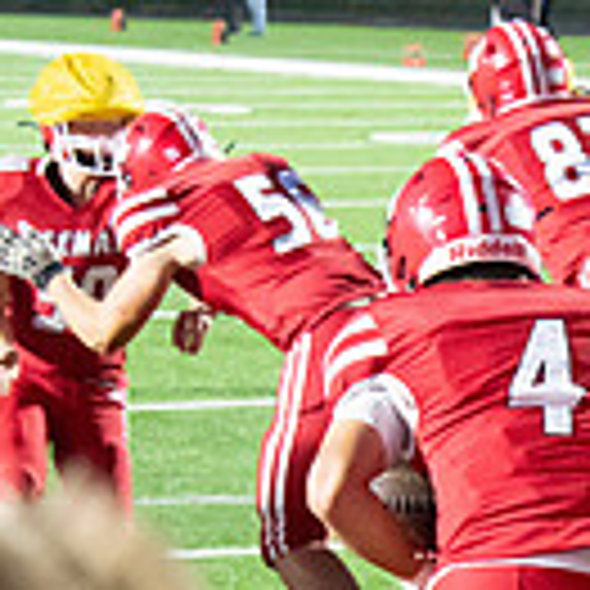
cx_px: 779
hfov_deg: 6.6
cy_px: 655
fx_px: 5091
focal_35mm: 264
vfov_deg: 6.6
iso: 25600
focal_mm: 70
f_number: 5.6
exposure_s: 1/500
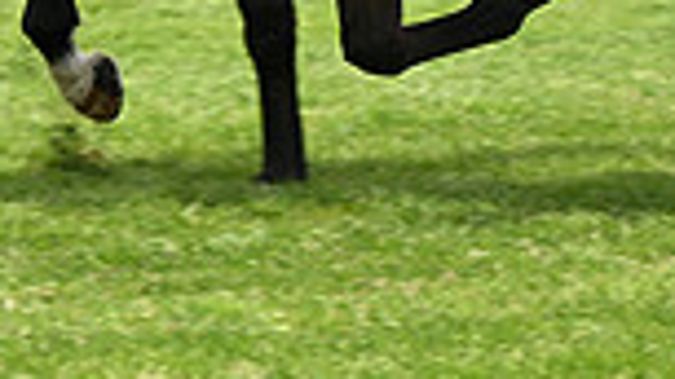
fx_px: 6120
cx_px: 40
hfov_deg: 6.3
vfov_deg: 3.5
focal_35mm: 342
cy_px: -461
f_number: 6.3
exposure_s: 1/1000
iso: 400
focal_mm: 86
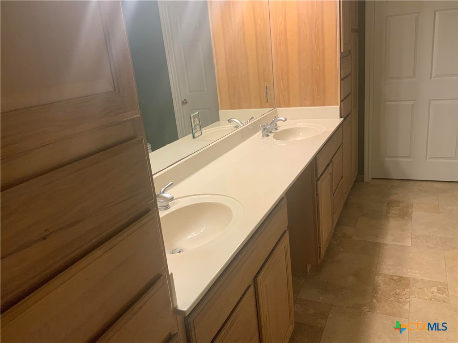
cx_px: 229
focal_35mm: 29
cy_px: 172
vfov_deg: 48.2
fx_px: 384
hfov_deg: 61.7
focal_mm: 3
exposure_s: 1/60
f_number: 1.8
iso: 64
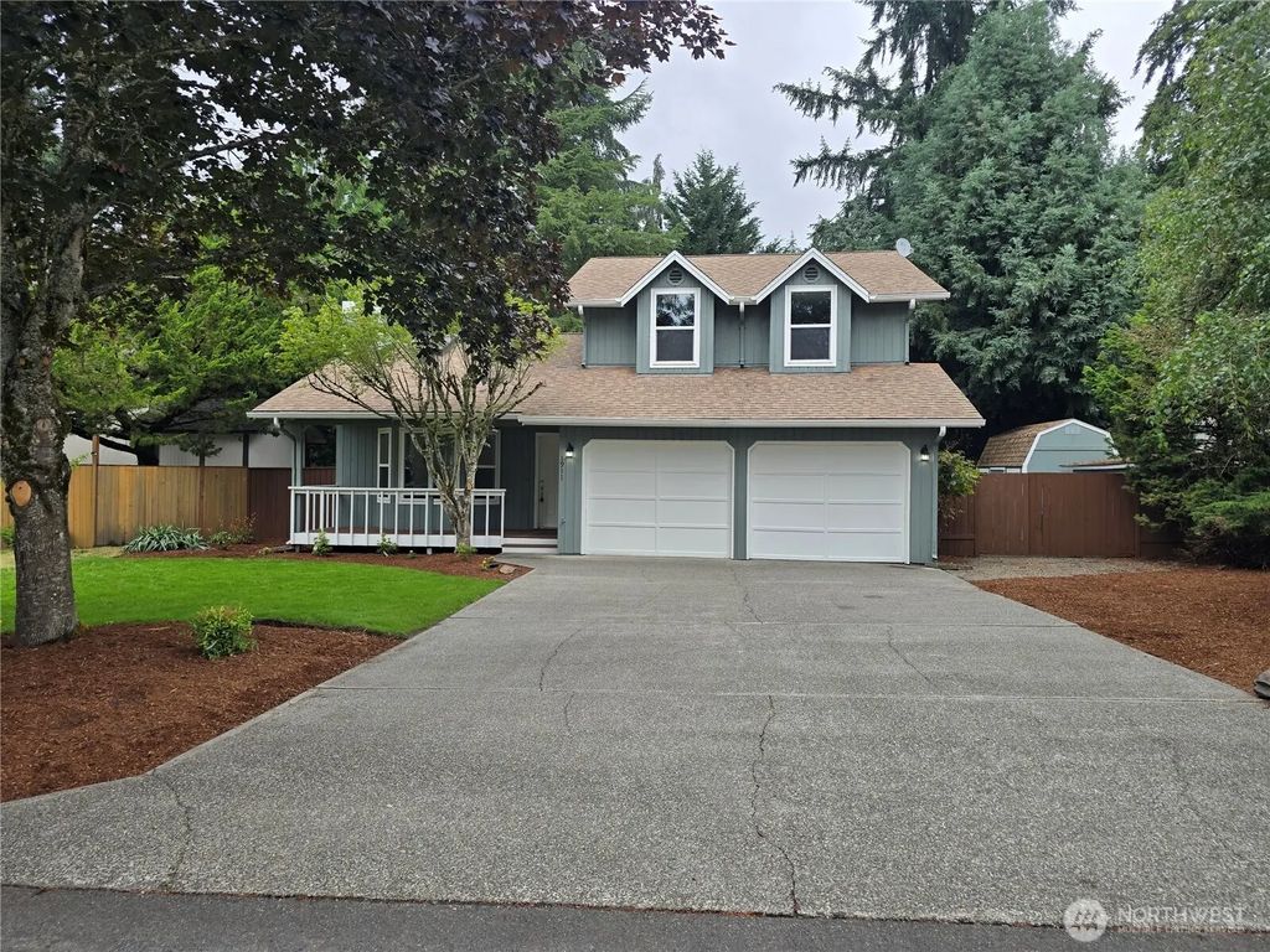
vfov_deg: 58.9
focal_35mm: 23
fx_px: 844
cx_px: 635
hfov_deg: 73.9
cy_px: 476
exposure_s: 1/234
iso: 12
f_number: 1.7
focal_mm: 6.3
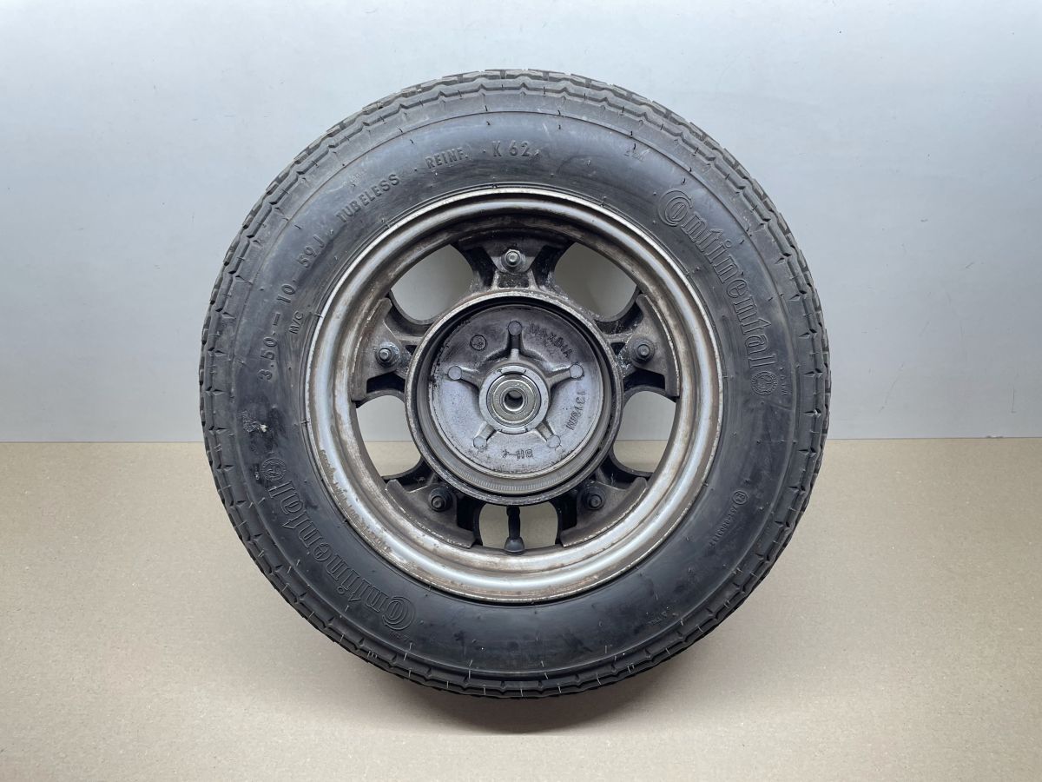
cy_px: 391
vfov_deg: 53.1
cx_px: 521
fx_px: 783
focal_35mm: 26
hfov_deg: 67.3
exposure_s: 1/50
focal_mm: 4.2
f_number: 1.6
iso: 80
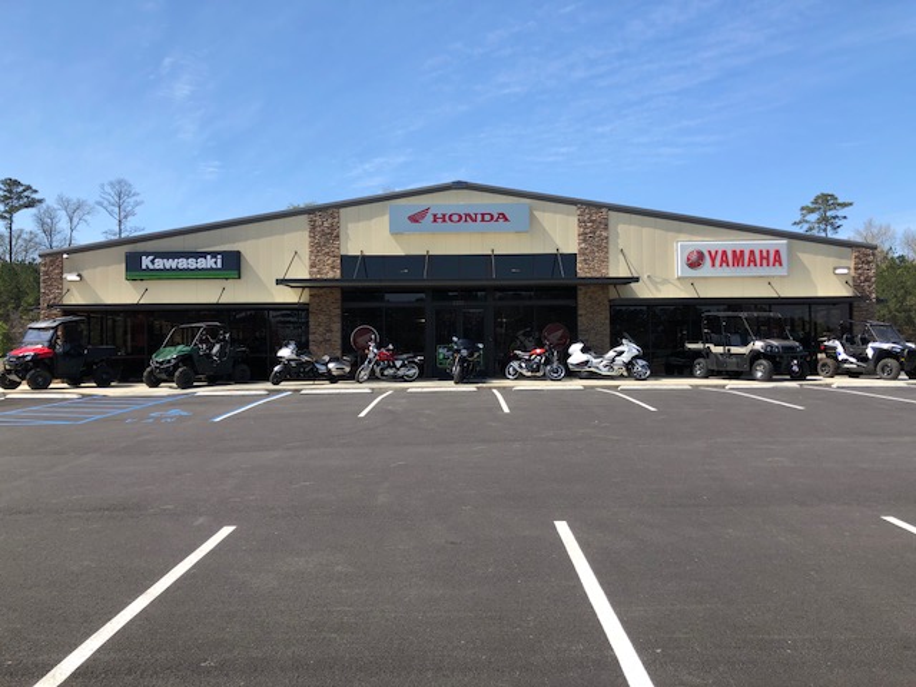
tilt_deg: +1.7
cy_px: 344
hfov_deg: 63.4
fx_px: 741
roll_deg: +0.8
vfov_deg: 49.7
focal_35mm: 28
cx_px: 458
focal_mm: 4
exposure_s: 1/1372
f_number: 1.8
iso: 20
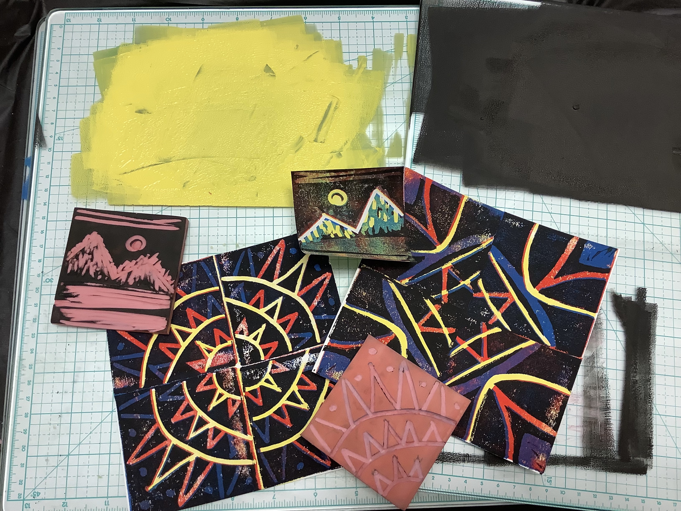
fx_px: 610
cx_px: 340
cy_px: 256
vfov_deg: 45.4
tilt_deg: -77.1
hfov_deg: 58.4
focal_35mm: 31
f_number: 2.4
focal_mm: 3.3
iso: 100
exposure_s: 1/60
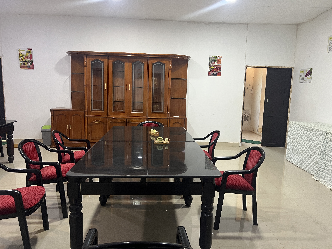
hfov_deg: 67.3
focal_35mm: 26
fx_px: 249
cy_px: 124
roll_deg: -2.3
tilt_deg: -7.8
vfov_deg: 53.1
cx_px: 166
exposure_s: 1/50
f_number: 1.5
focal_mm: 5.7
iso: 160
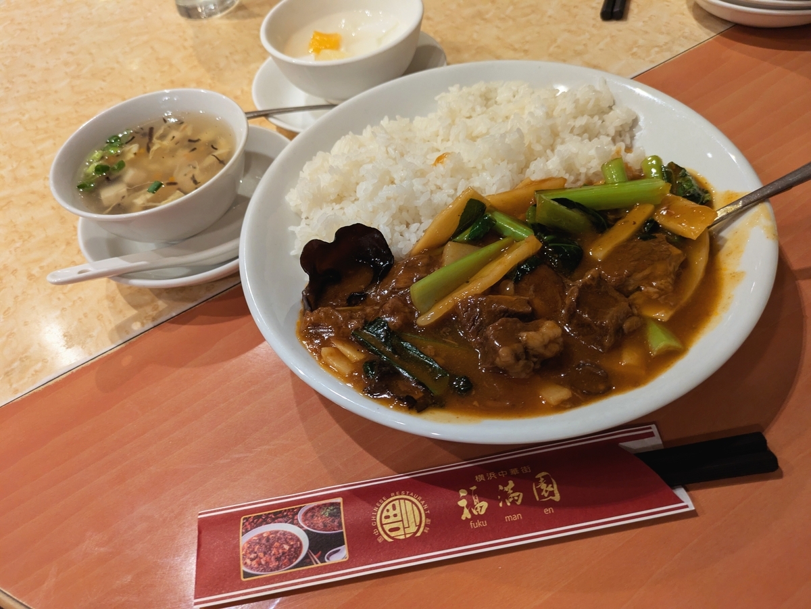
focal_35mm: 25
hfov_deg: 69.4
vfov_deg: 54.9
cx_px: 406
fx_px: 586
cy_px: 304
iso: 537
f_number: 1.89
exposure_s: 1/50
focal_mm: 5.43
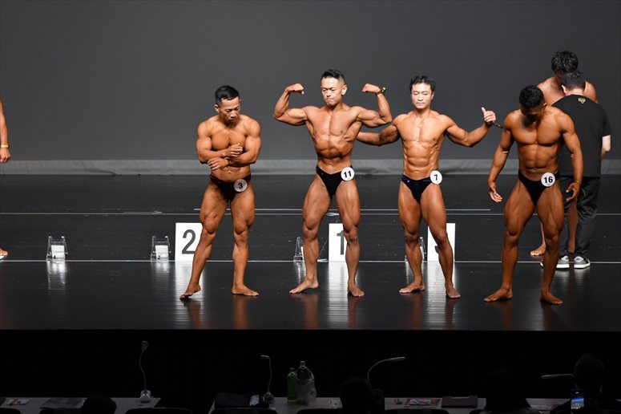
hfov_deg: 10.2
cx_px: 310
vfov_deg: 6.8
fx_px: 3483
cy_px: 207
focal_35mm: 202
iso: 2500
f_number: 5.6
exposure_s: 1/400
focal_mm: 135
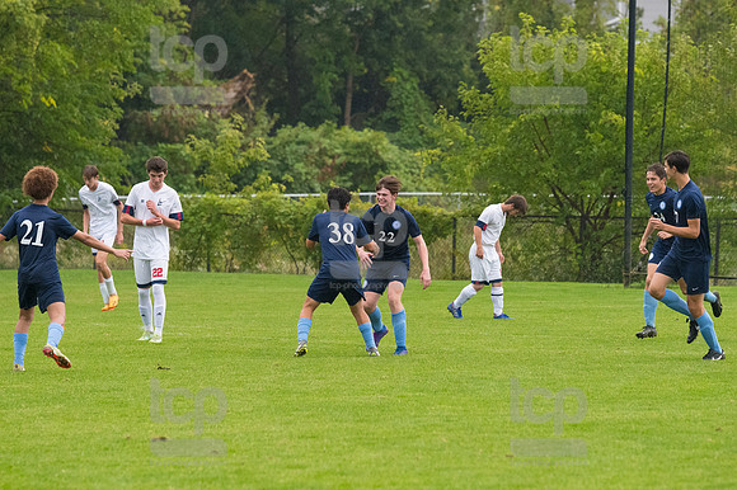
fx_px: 5974
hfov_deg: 7.1
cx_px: 368
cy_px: 245
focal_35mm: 292
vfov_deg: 4.7
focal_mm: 195
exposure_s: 1/2000
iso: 2500
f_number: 4.5
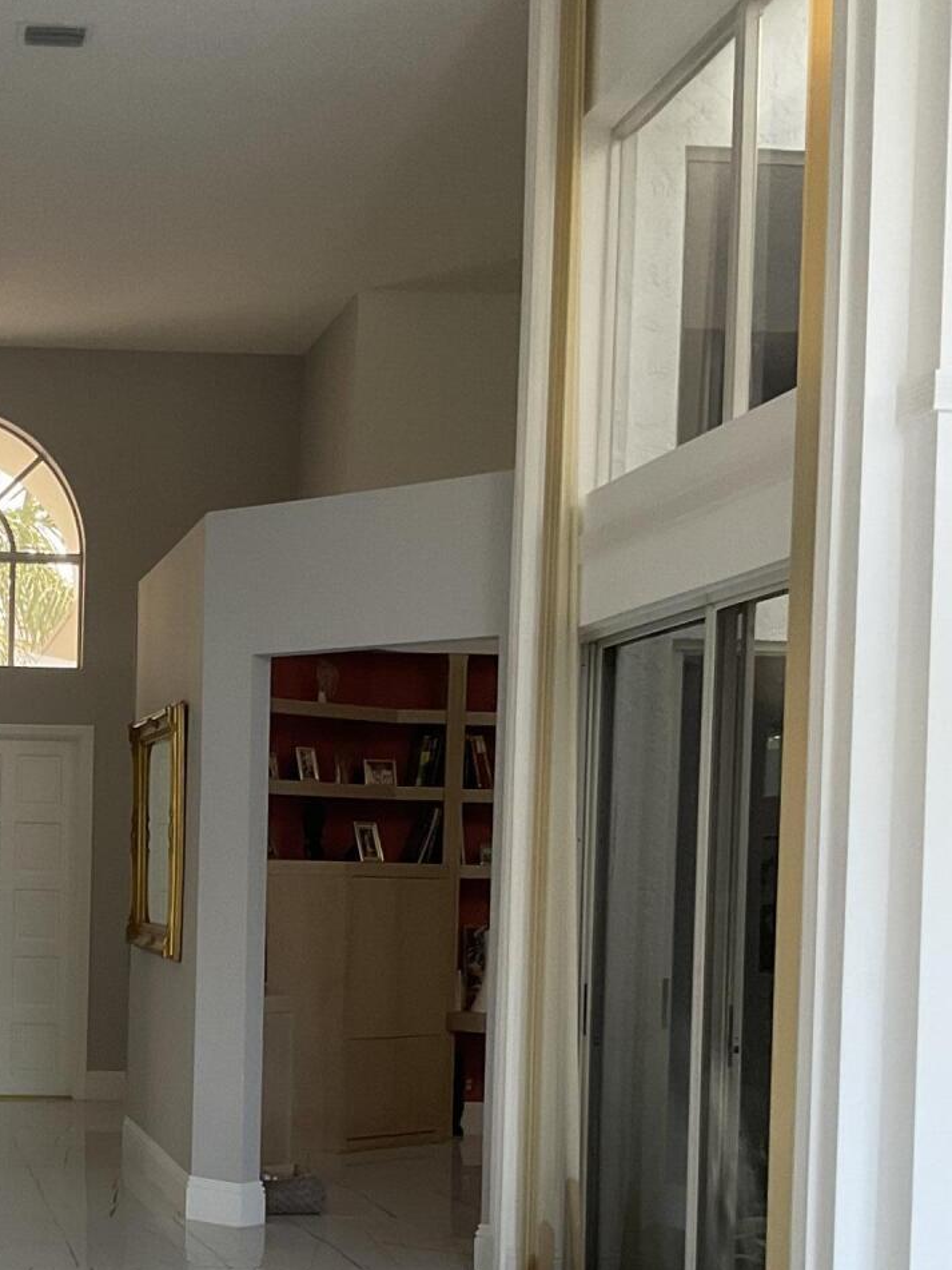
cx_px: 52
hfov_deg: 23.2
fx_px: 2237
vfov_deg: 31.2
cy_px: 944
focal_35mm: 61
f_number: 1.8
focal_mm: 3
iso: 64
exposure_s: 1/86
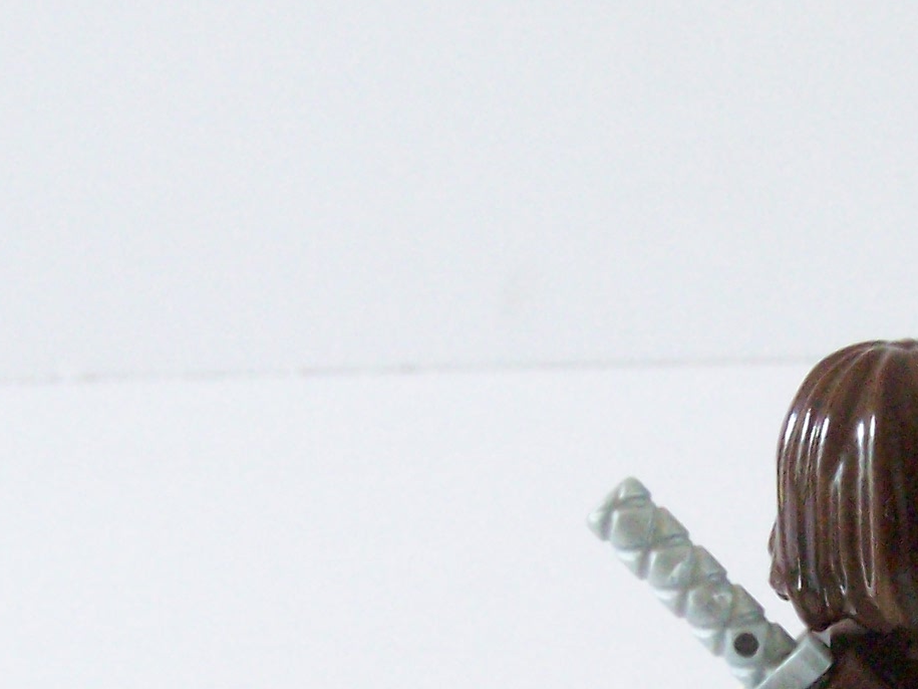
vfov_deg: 13.7
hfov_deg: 17.9
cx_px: 945
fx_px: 2837
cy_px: 632
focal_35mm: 107
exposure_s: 1/6
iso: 400
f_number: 7.1
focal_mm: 6.3
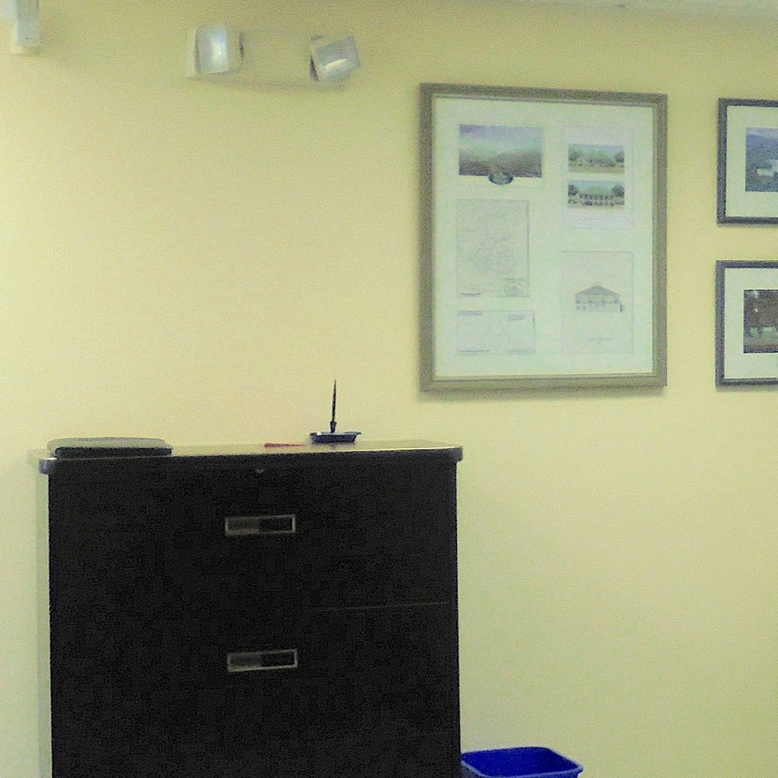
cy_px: 315
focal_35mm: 80
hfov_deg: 19.8
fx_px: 2034
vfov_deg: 21.6
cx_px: 1020
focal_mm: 4.6
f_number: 3.5
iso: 100
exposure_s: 1/60
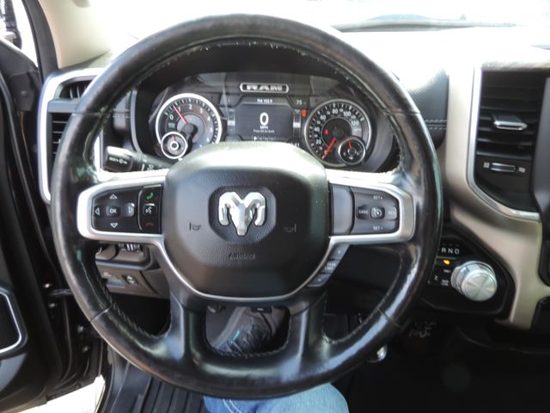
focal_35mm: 24
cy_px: 206
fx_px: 381
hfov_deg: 71.6
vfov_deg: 56.8
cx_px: 275
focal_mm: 4.3
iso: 80
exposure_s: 1/30
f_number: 3
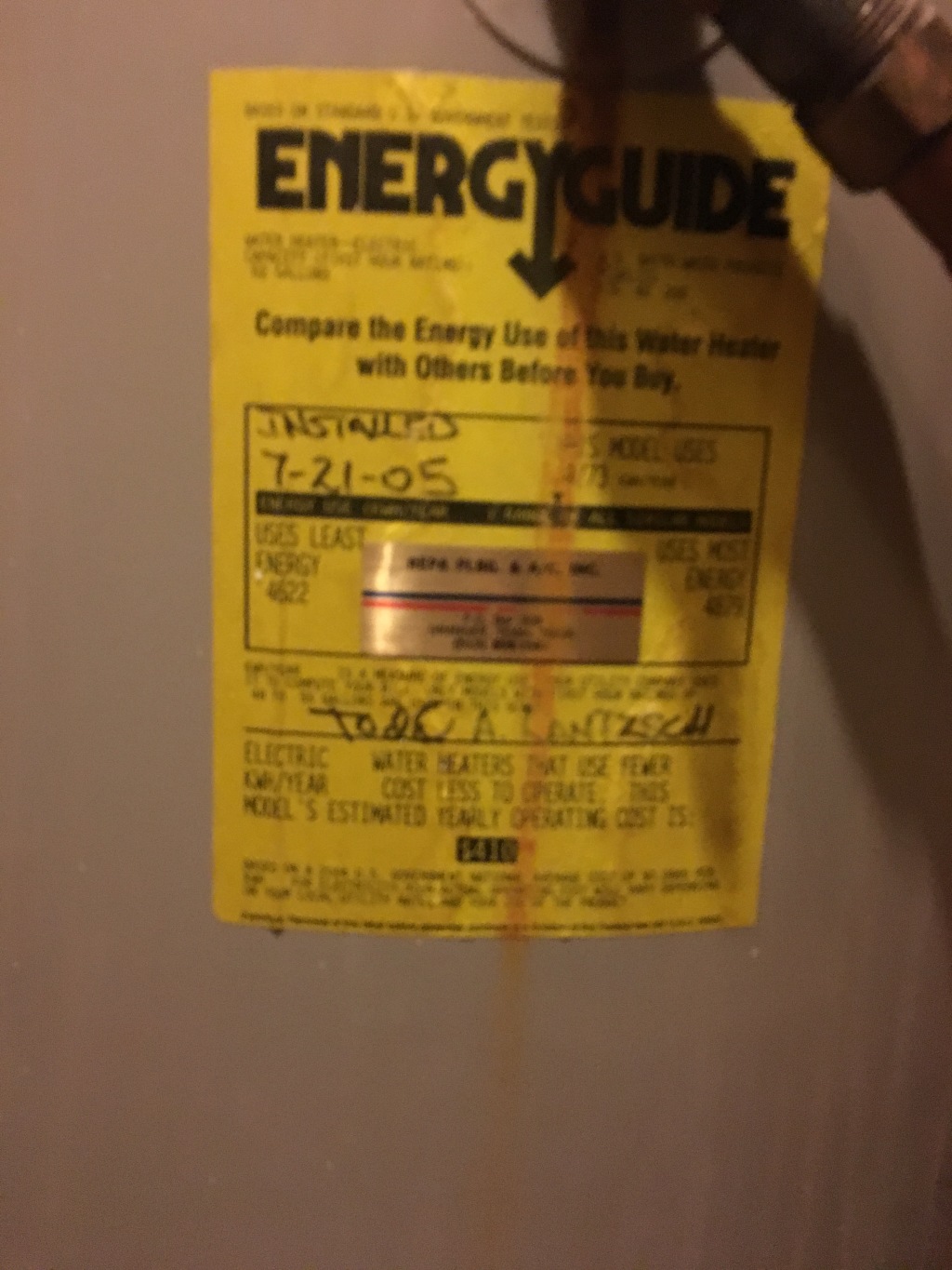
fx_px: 1063
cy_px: 635
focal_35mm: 29
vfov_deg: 61.7
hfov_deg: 48.2
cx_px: 476
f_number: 2.2
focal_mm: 4.15
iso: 500
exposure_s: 1/15
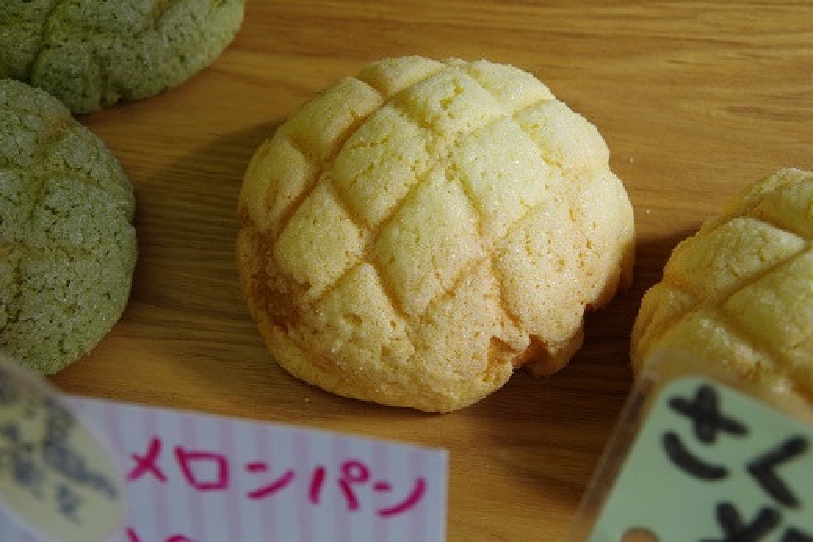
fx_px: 1355
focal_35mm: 60
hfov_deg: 33.4
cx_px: 406
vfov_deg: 22.6
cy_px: 271
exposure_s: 1/100
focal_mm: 40
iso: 200
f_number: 6.3
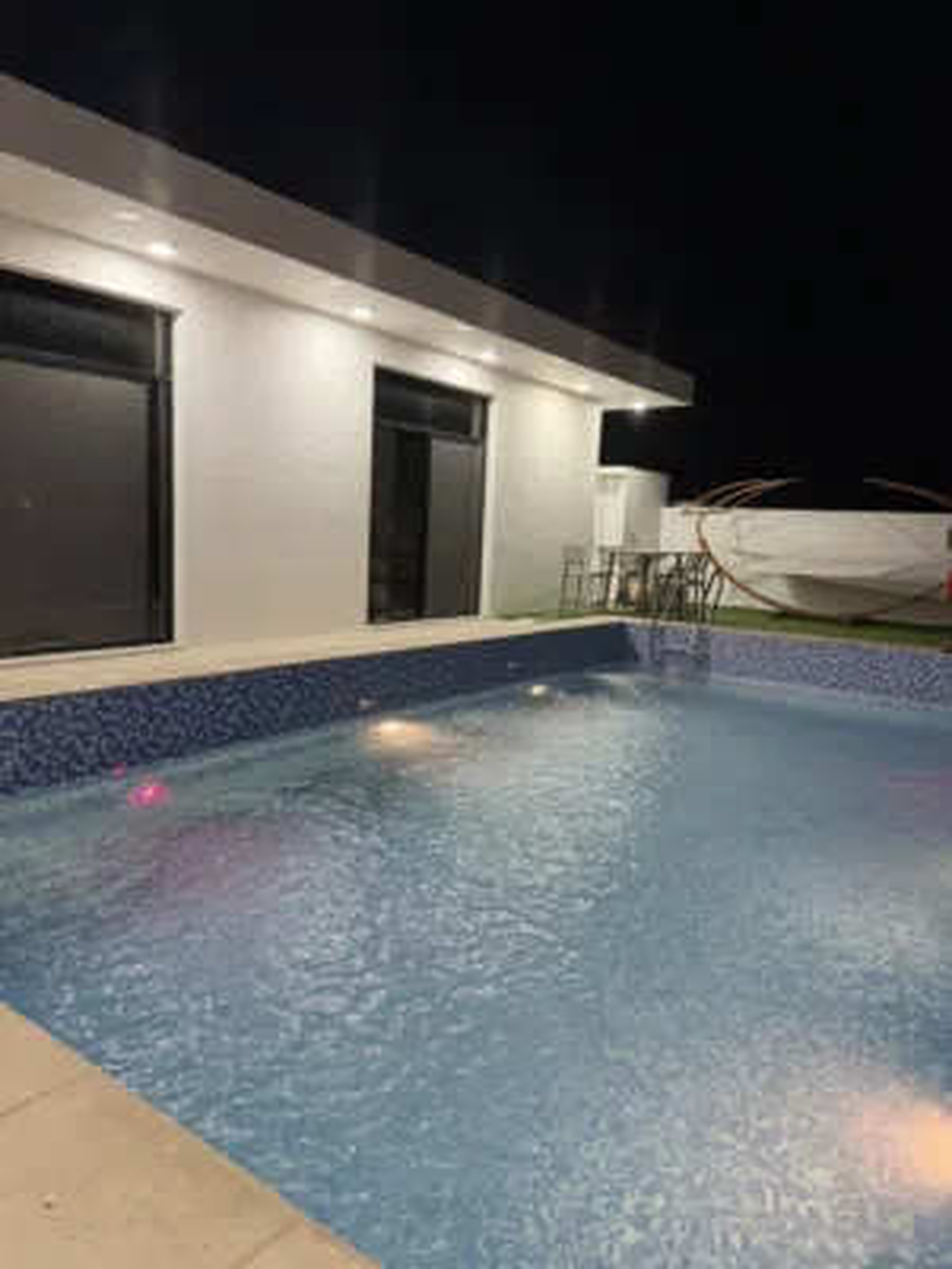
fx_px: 880
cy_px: 634
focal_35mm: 24
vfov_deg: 71.6
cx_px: 476
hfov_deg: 56.8
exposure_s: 1/59
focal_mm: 6.76
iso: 320
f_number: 1.78
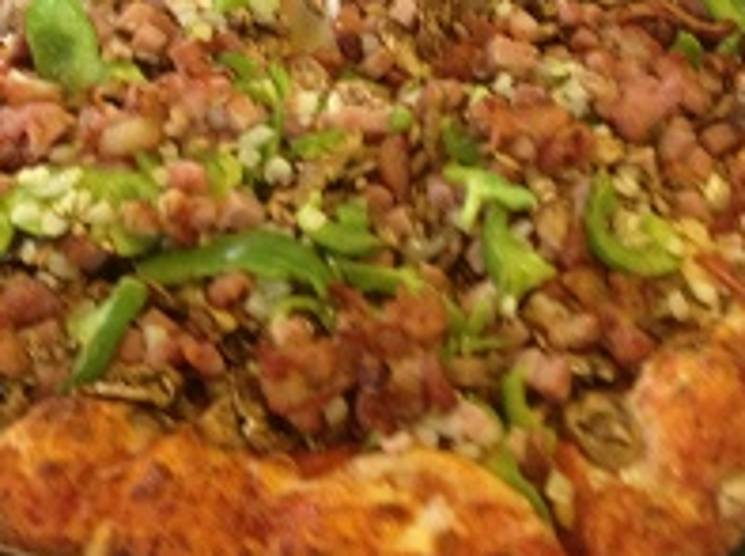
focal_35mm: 80
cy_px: -28
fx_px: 1719
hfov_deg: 24.5
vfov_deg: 17.8
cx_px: 393
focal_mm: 4.28
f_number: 2.4
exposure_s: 1/20
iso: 100
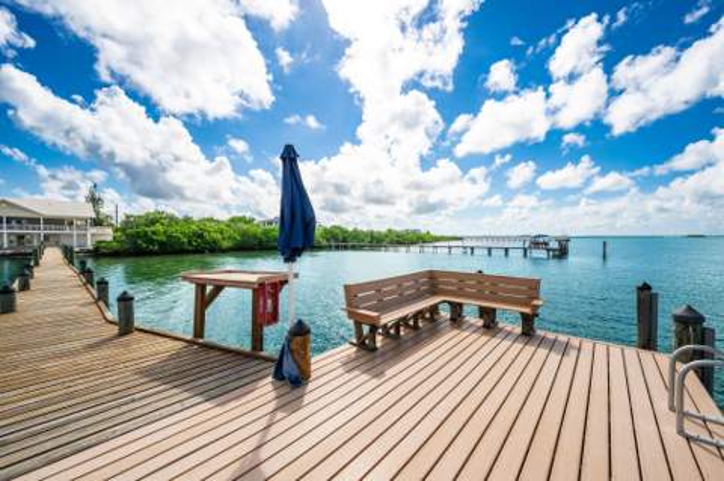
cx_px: 362
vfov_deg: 81.1
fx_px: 281
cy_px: 240
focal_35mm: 14
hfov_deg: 104.3
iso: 80
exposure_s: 1/200
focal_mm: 14
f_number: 10
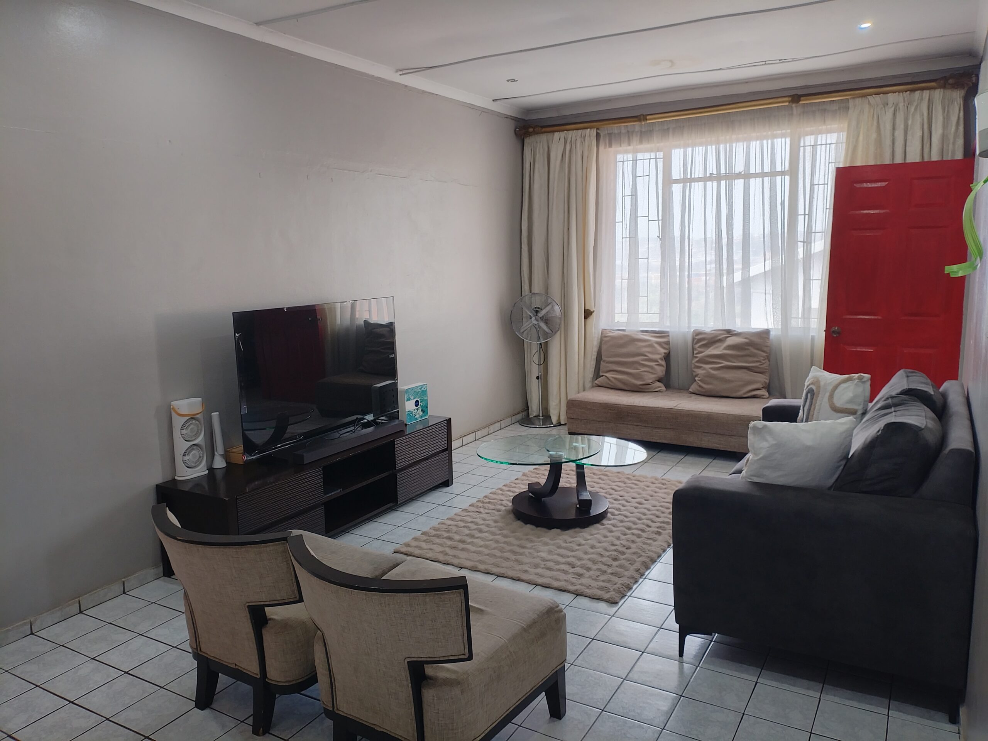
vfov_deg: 53.1
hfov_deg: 67.3
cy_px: 370
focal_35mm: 26
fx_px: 742
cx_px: 494
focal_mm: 4.25
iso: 205
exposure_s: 1/25
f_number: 1.8
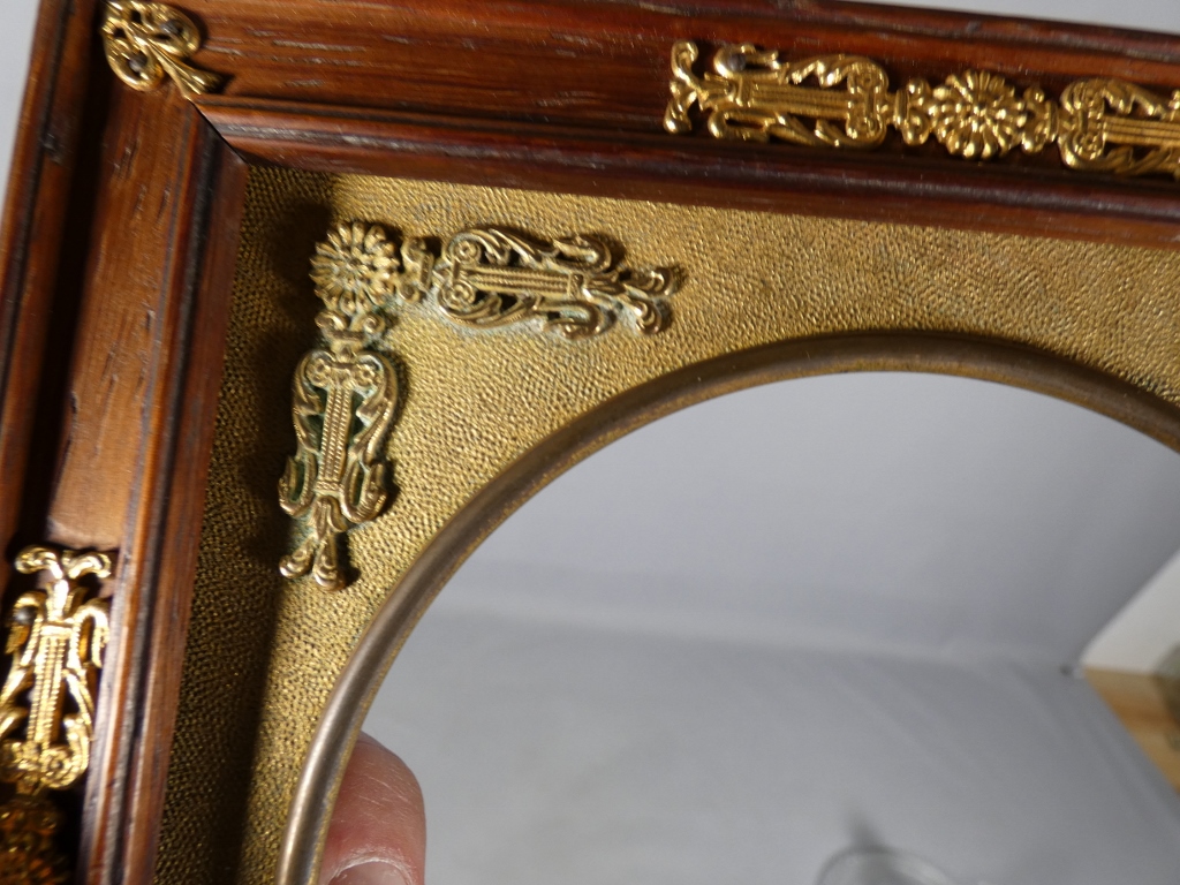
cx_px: 590
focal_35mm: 21
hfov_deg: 79.0
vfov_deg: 63.4
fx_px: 716
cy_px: 442
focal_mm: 3.7
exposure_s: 1/60
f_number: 2.8
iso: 80
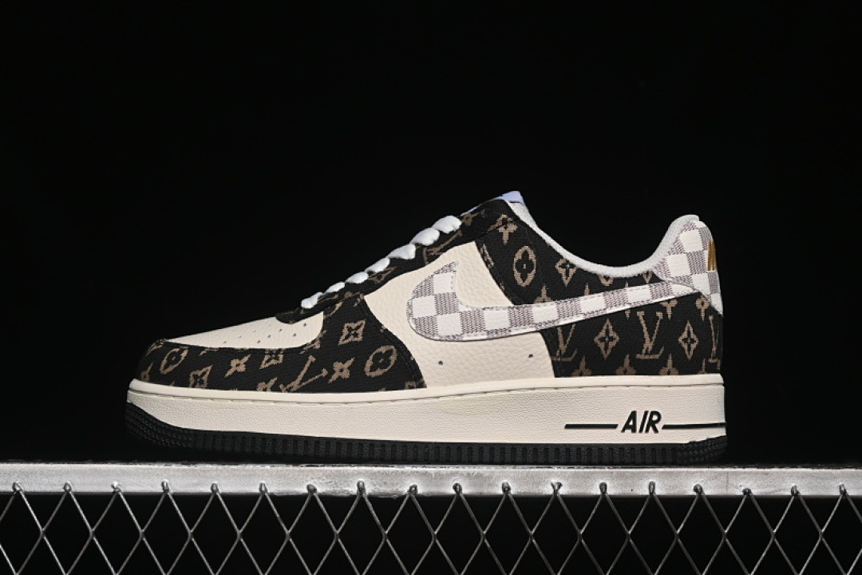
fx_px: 1796
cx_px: 431
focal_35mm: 75
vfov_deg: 18.2
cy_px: 288
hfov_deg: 27.0
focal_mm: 50
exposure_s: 1/60
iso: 160
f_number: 6.3
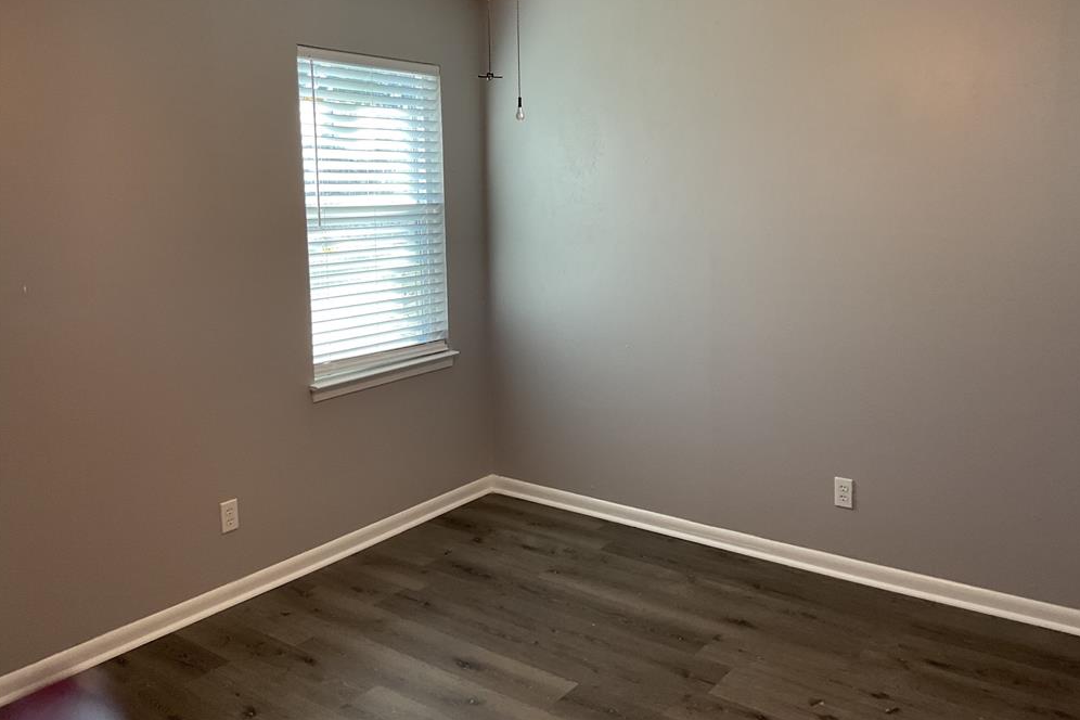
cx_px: 548
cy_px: 305
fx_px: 930
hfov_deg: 60.3
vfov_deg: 42.2
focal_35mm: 31
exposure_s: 1/60
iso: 64
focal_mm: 3
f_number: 1.8
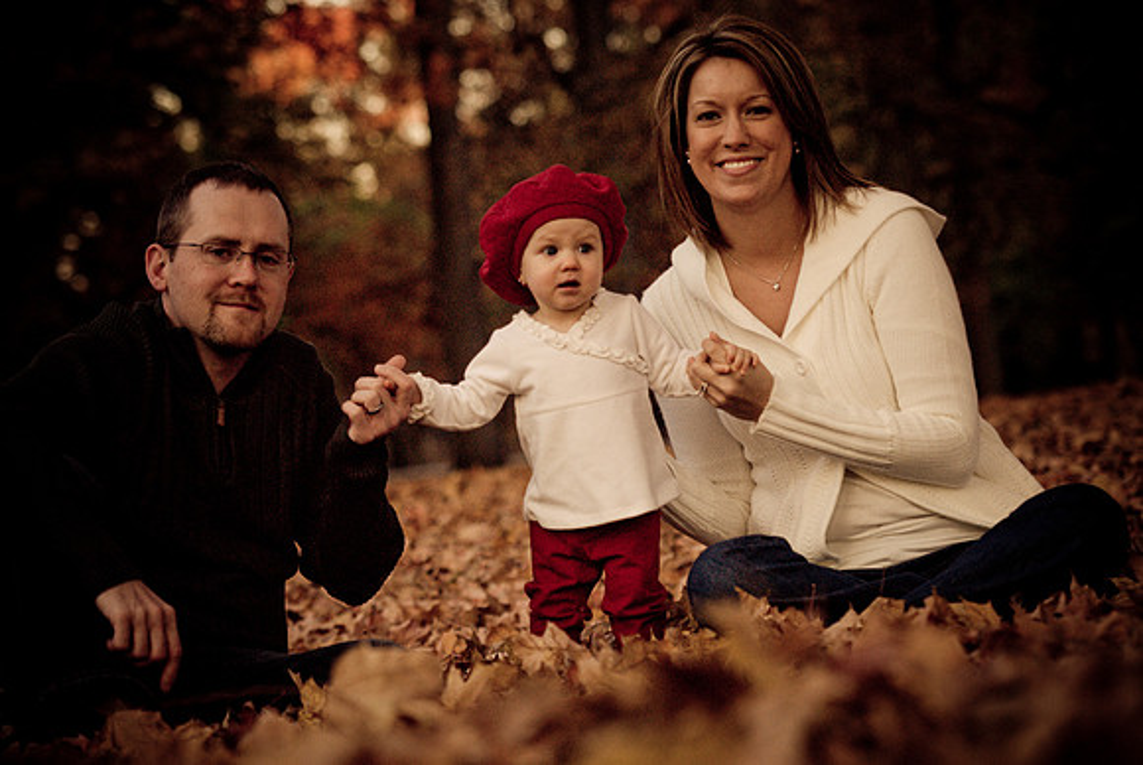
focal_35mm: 129
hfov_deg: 15.9
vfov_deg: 10.7
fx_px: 4100
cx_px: 572
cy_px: 382
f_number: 3.5
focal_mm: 86
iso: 640
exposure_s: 1/320
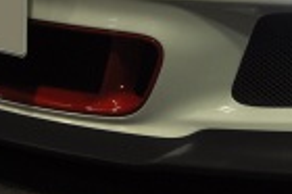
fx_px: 1070
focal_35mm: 132
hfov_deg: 15.0
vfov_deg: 9.9
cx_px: 348
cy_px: -145
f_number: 5.6
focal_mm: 21
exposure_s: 1/50
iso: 500
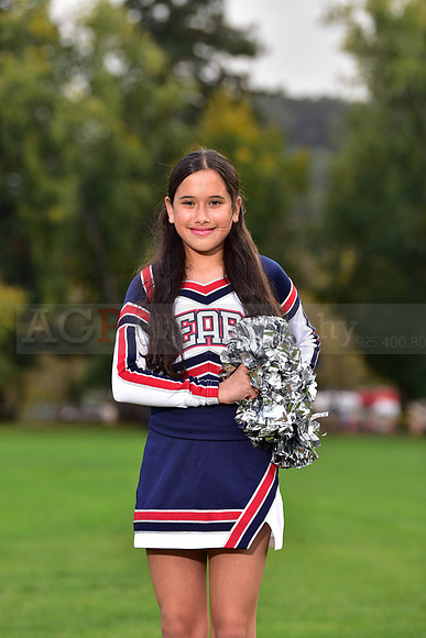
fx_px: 2395
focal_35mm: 135
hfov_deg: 10.2
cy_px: 319
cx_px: 213
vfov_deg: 15.2
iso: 160
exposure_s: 1/250
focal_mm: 135
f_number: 4
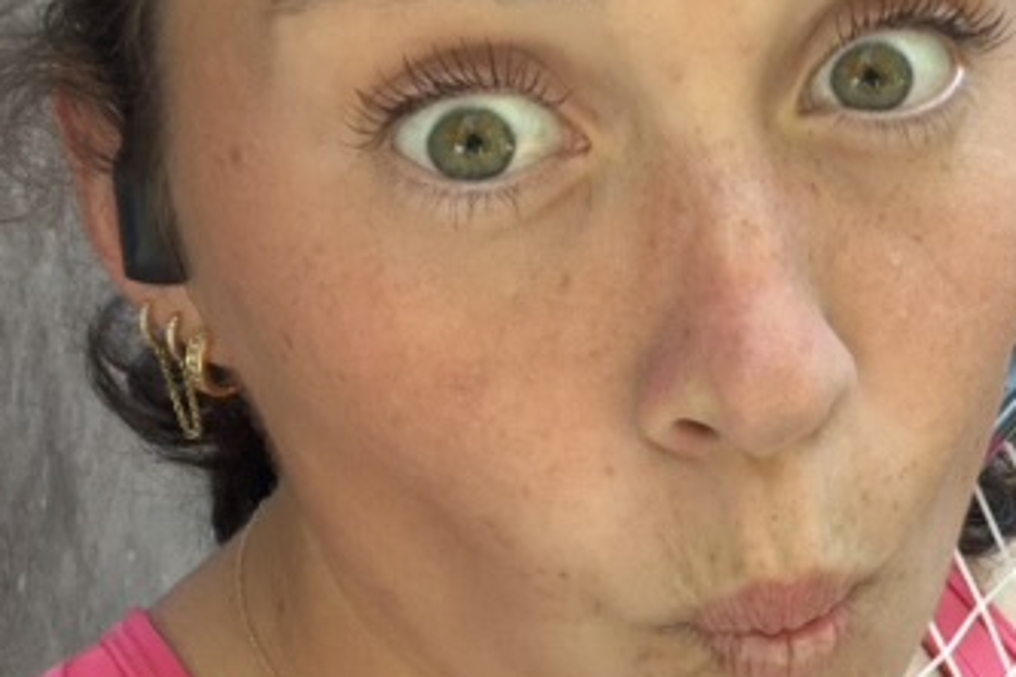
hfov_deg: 20.4
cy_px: 427
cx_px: 1077
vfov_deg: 14.2
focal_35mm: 96
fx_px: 2709
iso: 80
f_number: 1.9
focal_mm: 2.71
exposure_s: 1/76
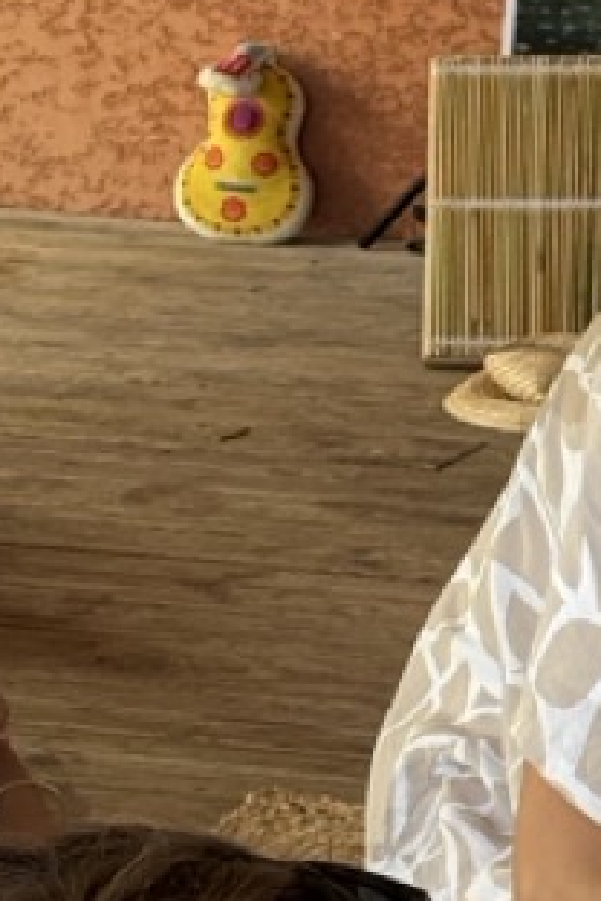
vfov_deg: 9.8
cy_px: 1253
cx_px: 1188
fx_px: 5133
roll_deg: -1.4
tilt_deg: -21.6
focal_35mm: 205
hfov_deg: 6.5
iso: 100
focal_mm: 6.76
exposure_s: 1/169
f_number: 1.78
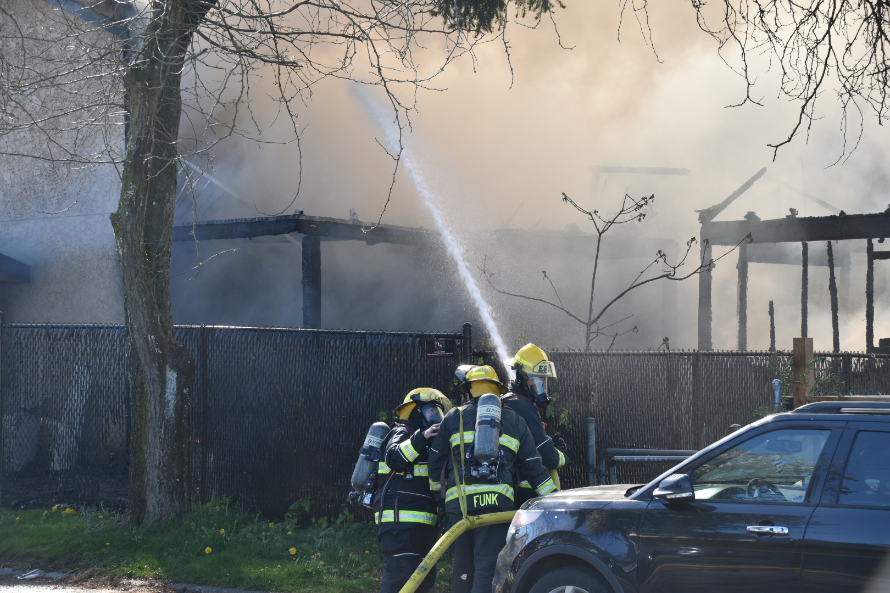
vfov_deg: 14.7
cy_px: 296
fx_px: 2299
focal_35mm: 93
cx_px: 445
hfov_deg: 21.9
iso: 360
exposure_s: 1/250
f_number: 8
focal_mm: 62
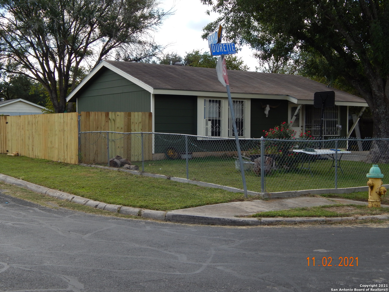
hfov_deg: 38.9
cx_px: 194
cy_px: 146
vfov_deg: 29.7
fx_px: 551
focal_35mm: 49
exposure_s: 1/500
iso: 125
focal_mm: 8.6
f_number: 3.7
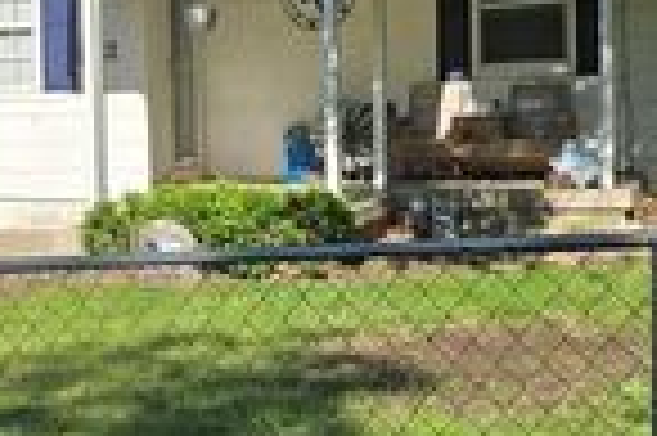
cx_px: 76
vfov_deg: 16.6
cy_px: 146
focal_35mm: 82
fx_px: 1495
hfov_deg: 24.2
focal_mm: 6.3
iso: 12
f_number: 1.7
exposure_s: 1/989
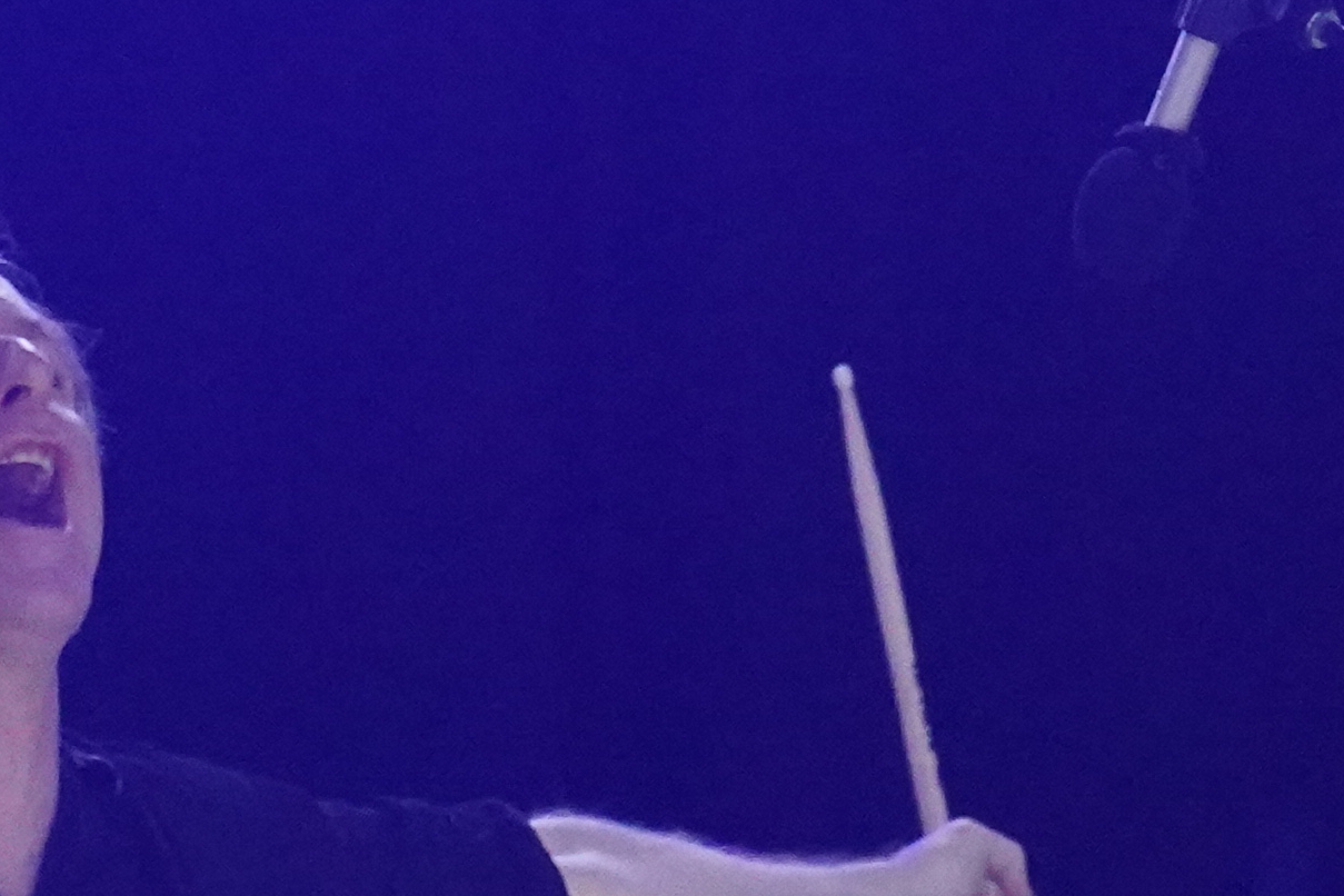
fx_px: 19449
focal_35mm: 521
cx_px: -250
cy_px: 869
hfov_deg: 3.9
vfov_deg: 2.6
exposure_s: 1/80
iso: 12800
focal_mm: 105
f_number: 4
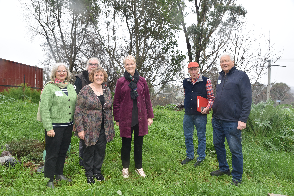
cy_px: 98
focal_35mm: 24
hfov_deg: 73.7
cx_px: 147
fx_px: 196
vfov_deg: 53.2
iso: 640
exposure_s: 1/125
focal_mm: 24
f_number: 5.6
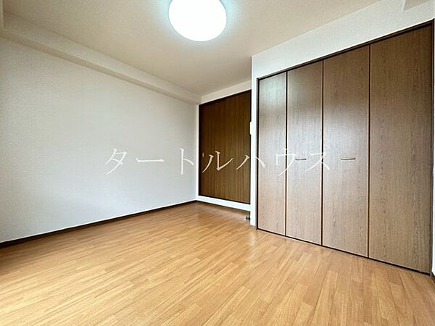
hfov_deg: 102.1
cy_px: 163
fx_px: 176
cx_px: 218
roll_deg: -0.5
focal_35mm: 14
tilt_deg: -0.6
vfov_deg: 85.7
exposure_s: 1/120
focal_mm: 2.22
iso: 320
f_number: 2.2
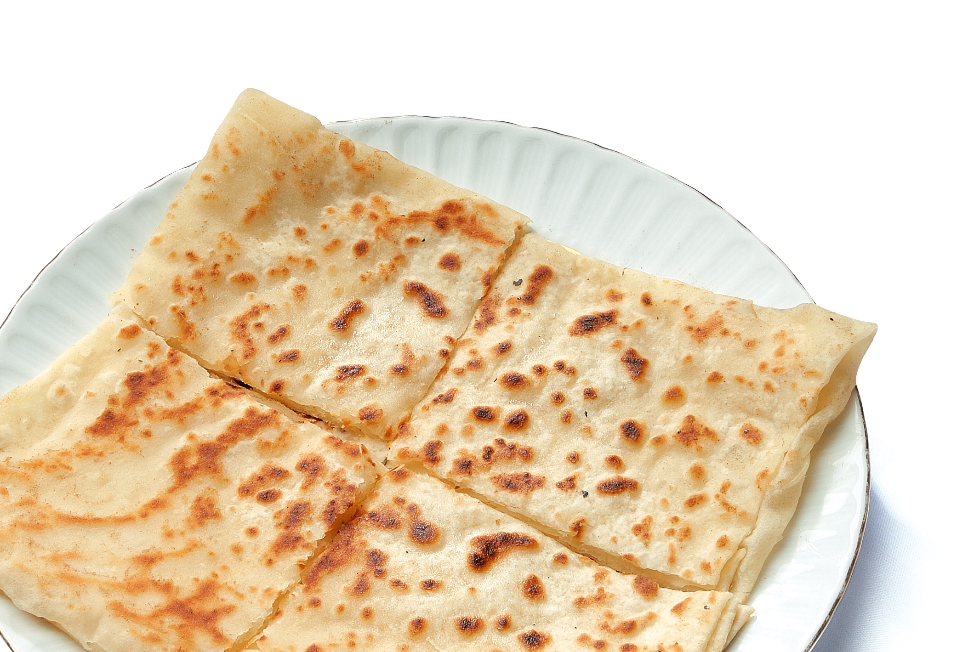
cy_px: 453
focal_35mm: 96
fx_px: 2598
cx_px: 411
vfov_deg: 14.3
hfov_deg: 21.2
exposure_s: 1/250
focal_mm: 35
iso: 100
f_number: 14
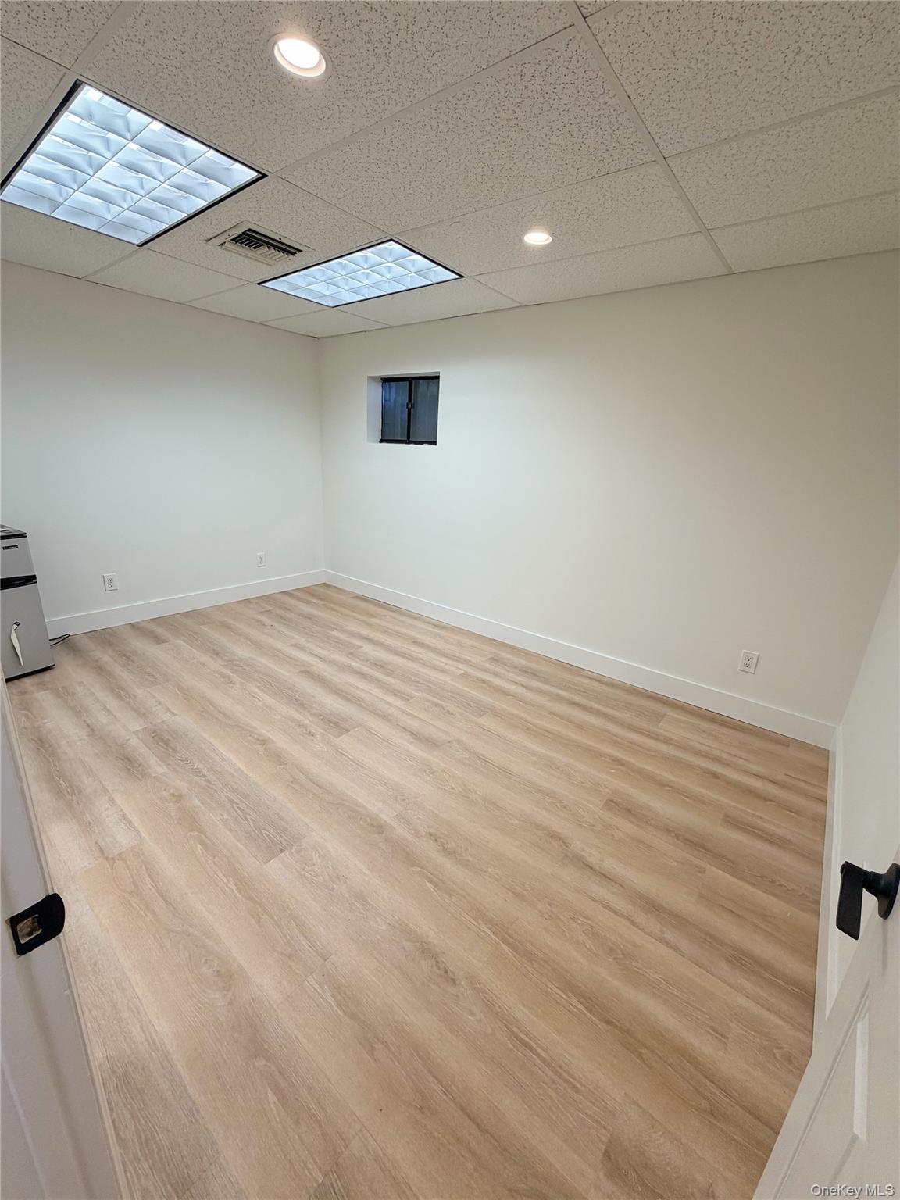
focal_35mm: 14
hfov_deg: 85.7
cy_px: 600
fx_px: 485
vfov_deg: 102.1
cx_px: 450
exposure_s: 1/62
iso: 64
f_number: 2.2
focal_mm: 2.22
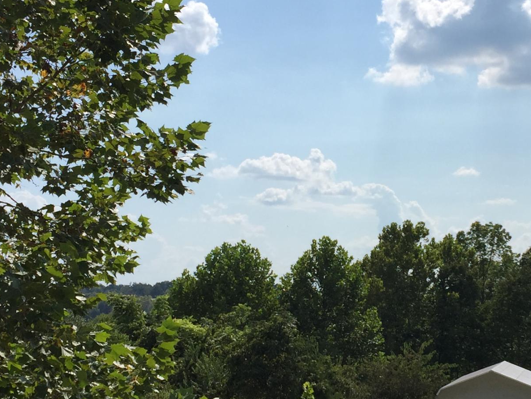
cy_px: 240
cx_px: 401
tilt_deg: +4.6
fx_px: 1104
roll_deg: -1.3
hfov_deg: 26.7
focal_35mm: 72
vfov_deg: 20.4
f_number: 2.2
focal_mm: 4.15
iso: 32
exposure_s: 1/3968
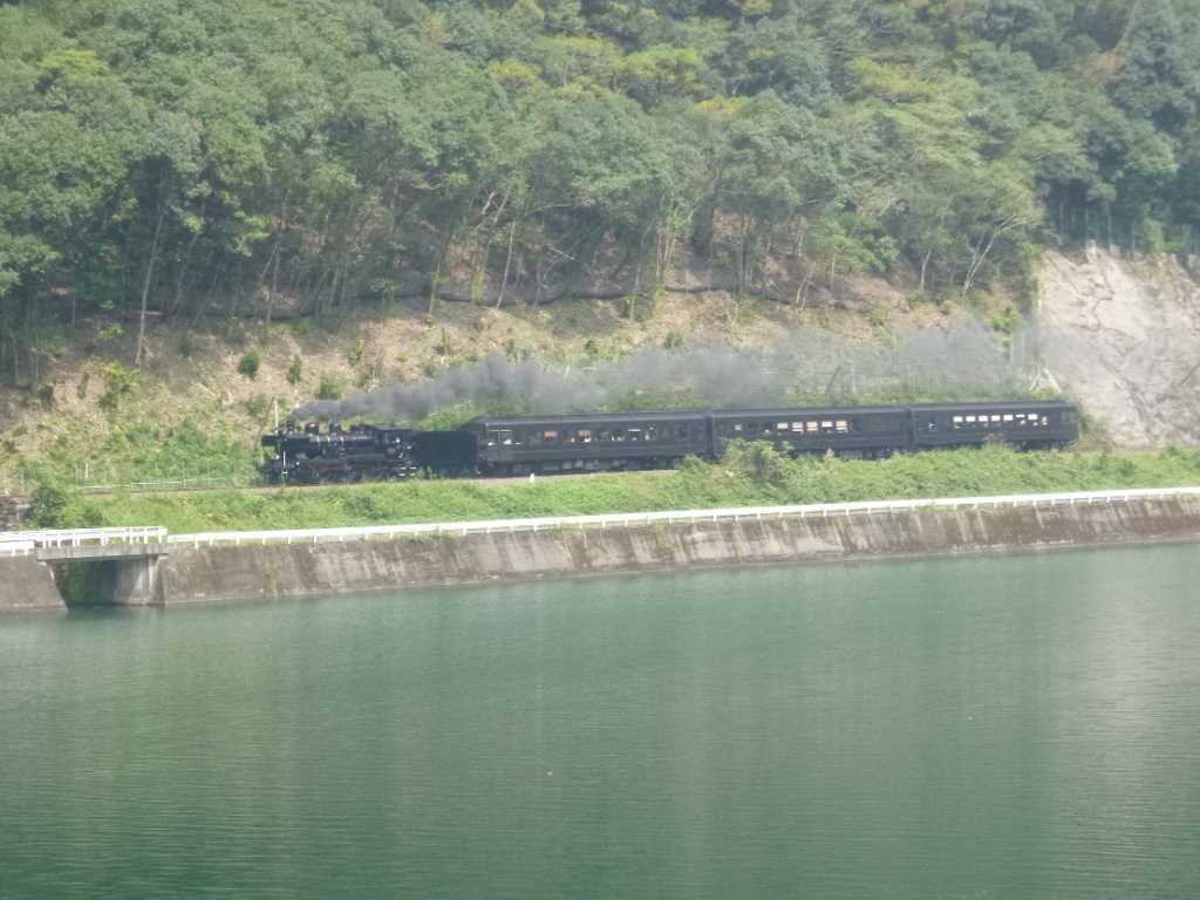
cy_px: 450
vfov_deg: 14.4
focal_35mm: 103
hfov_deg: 19.1
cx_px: 600
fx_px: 3571
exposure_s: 1/125
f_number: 5.7
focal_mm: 18
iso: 125
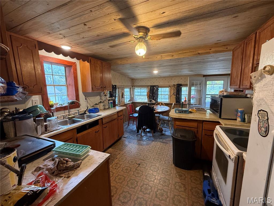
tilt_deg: -7.8
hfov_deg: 102.1
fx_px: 111
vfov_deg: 85.7
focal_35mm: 14
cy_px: 103
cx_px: 137
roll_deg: +0.8
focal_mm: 2.22
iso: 320
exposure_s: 1/60
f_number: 2.2
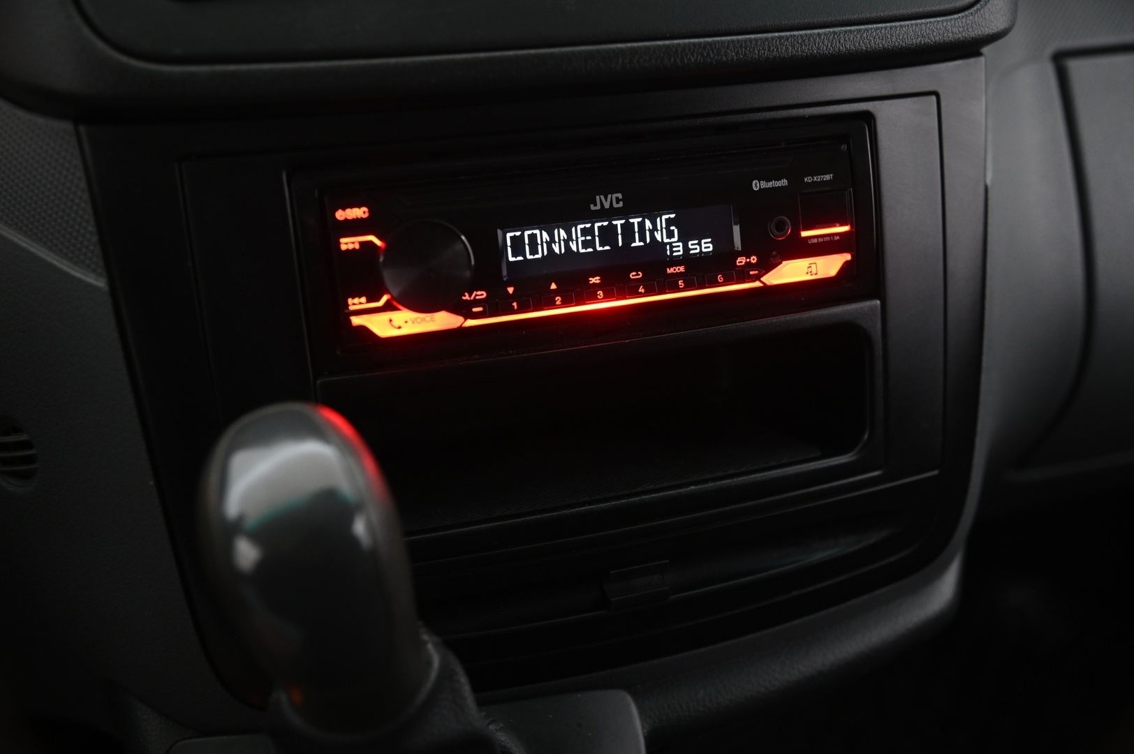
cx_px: 567
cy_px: 377
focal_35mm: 40
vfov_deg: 33.3
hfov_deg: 48.5
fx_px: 1259
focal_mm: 40
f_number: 4
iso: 2000
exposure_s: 1/15
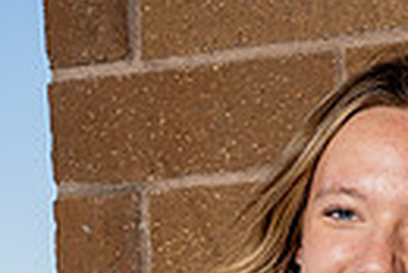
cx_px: 402
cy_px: 653
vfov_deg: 6.5
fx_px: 2281
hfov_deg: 10.1
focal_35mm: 201
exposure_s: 1/250
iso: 100
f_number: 8
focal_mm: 58
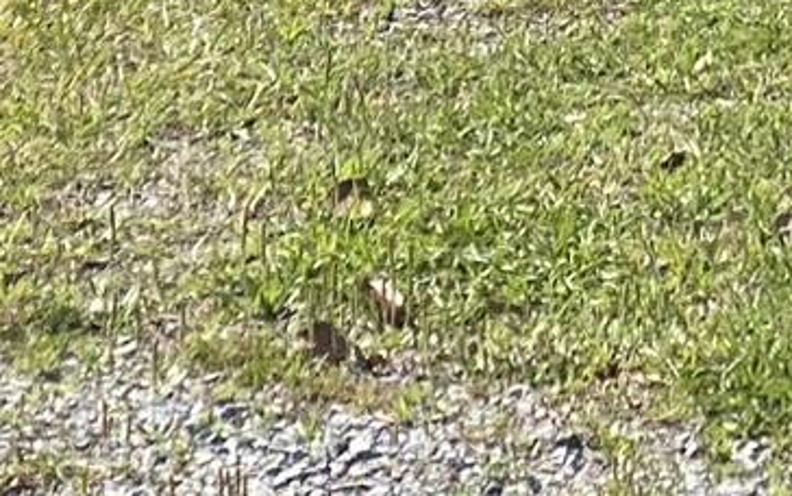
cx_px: 888
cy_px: -859
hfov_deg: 6.7
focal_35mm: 310
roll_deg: -0.8
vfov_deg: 4.1
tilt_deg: -6.0
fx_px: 6695
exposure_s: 1/2398
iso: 20
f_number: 2
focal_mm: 6
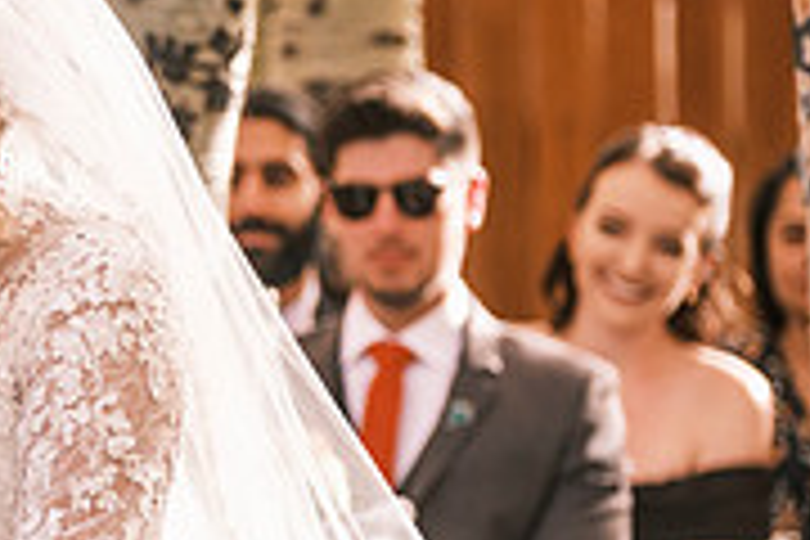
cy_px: 205
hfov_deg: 4.0
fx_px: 11542
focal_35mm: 513
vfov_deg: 2.7
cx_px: -194
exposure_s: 1/500
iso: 400
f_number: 3.2
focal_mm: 106
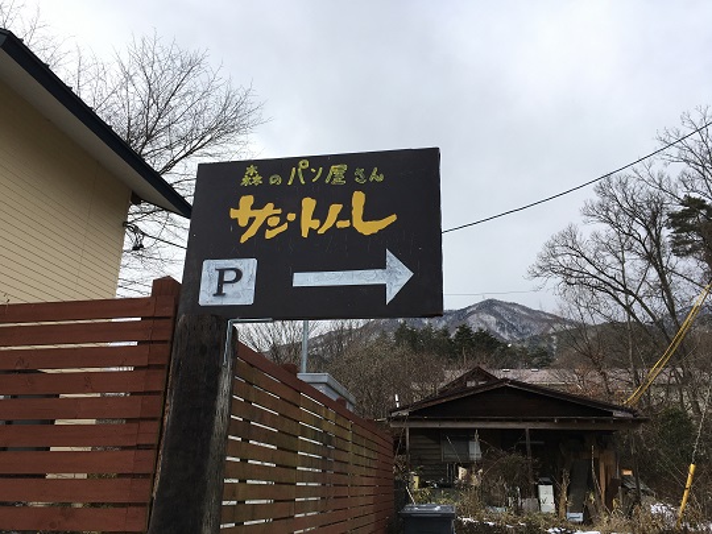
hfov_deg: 61.7
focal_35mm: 29
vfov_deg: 48.2
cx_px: 356
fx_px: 596
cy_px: 267
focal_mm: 4.15
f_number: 2.2
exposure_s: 1/1374
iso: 25
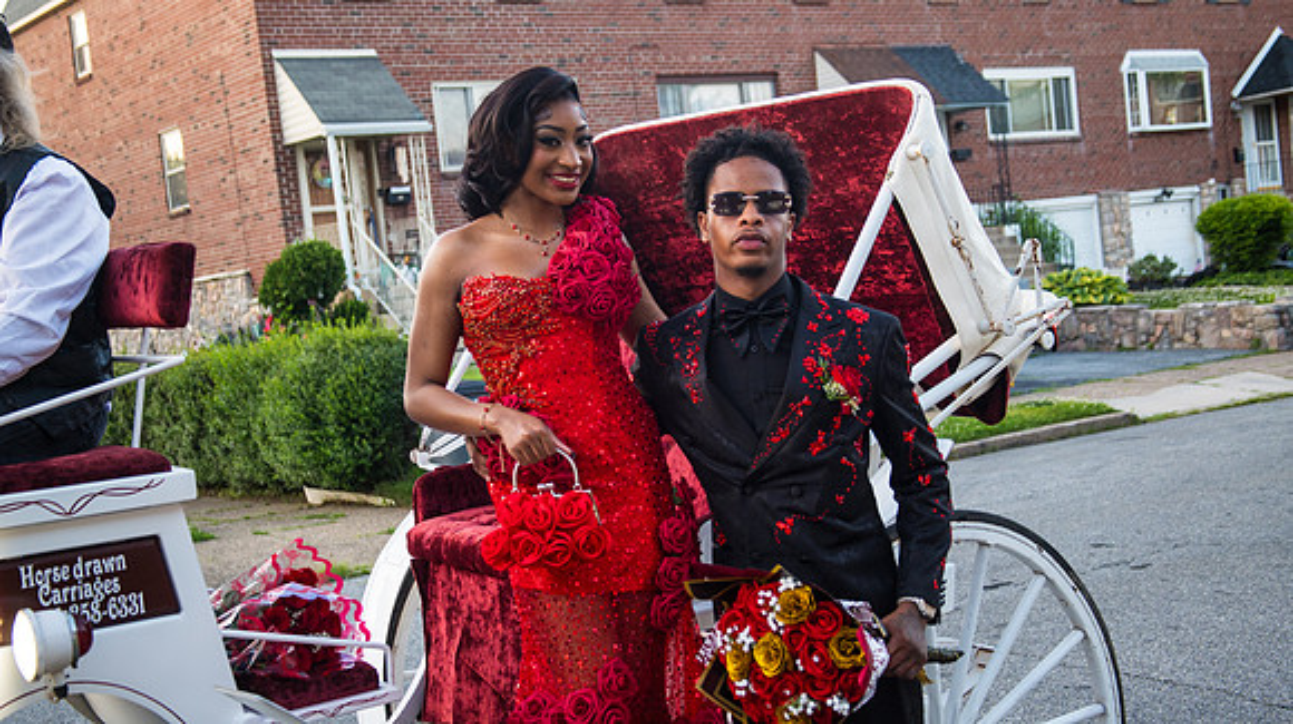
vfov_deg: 22.0
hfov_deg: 38.2
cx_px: 646
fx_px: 1867
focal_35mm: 54
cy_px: 362
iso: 640
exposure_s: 1/125
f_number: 4.6
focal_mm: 50
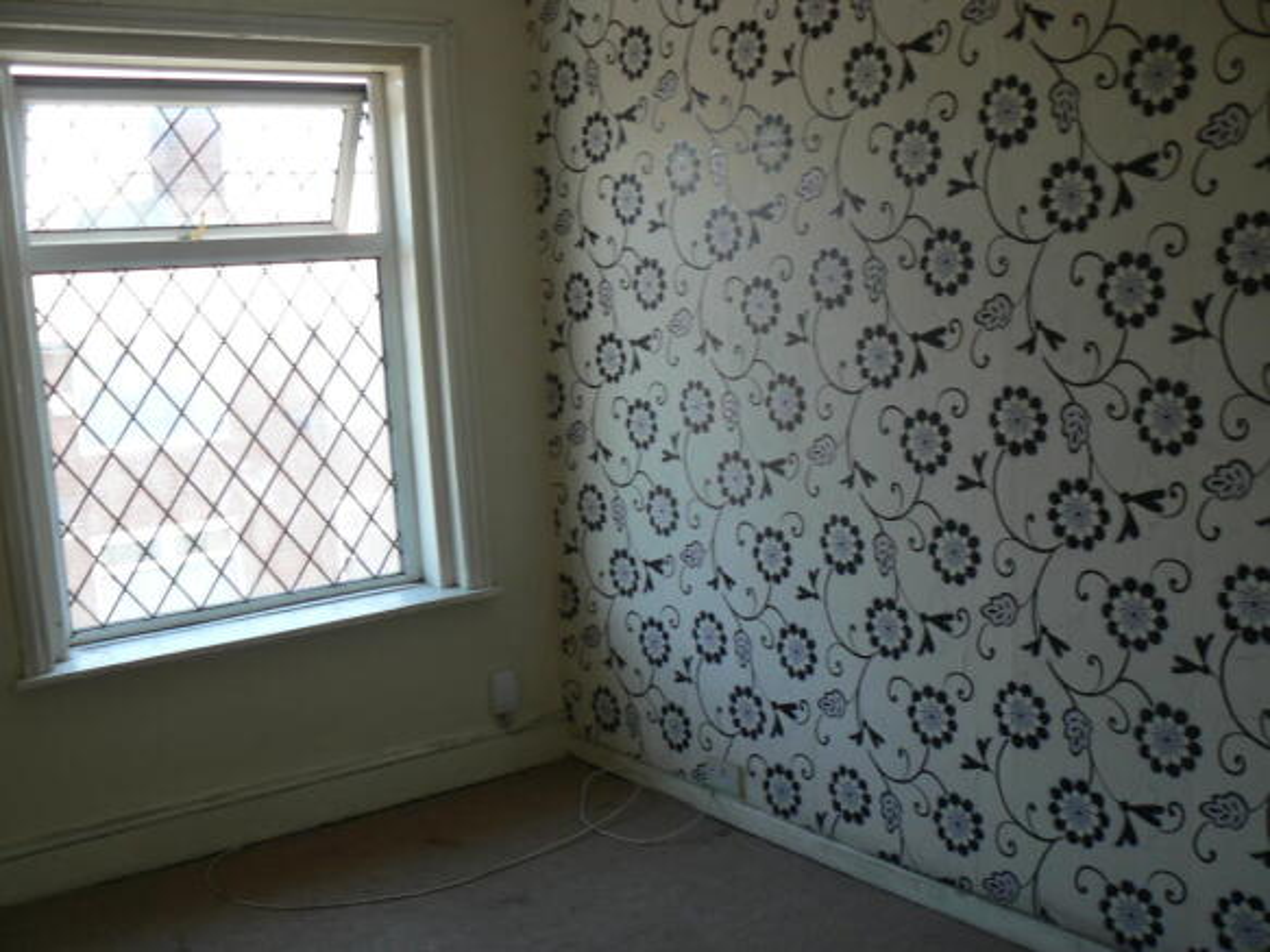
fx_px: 1321
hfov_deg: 51.4
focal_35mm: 36
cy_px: 476
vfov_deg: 39.6
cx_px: 635
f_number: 2.8
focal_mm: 6
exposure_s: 1/50
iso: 80
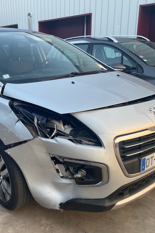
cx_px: 51
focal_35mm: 37
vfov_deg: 51.9
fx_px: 239
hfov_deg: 35.6
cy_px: 116
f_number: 1.6
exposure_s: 1/154
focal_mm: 4.2
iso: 32
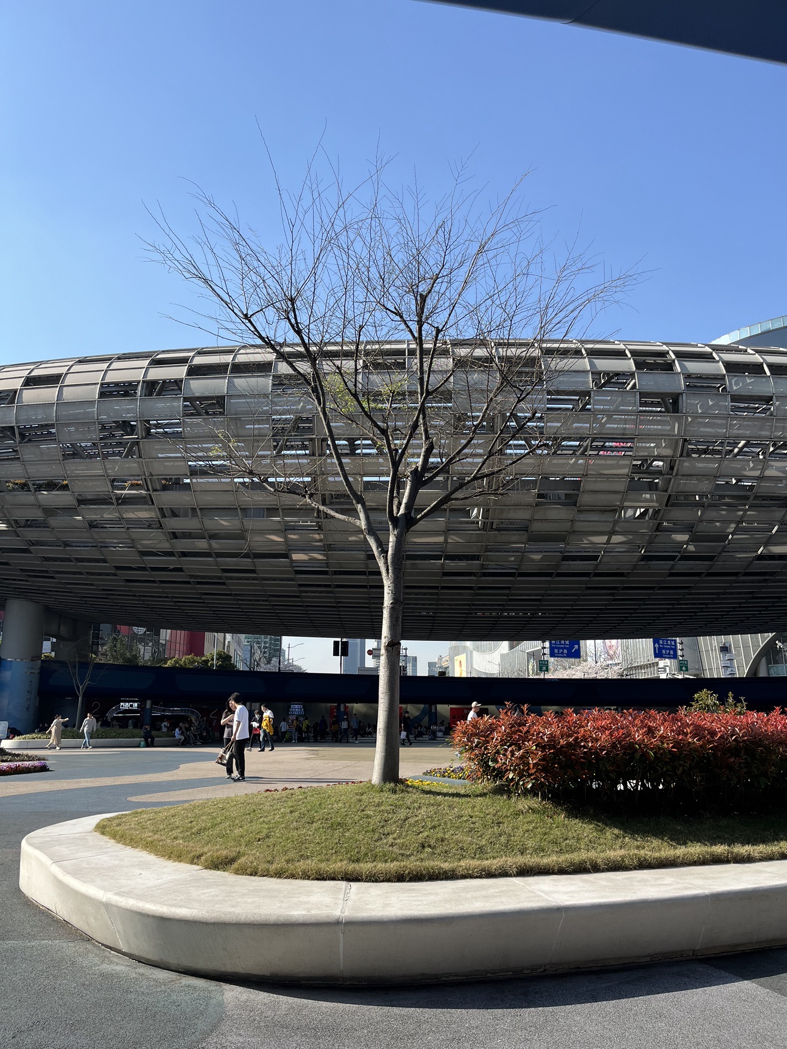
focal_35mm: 26
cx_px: 394
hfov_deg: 53.1
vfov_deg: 67.3
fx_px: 788
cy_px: 524
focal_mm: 5.1
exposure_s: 1/2137
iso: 50
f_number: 1.6
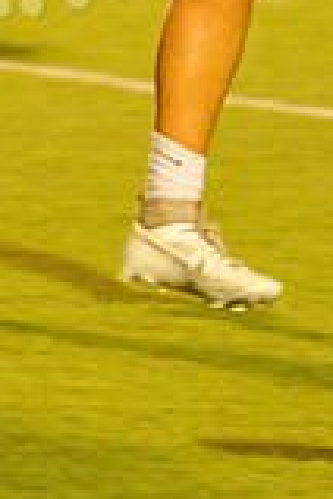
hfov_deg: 1.3
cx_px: 0
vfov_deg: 2.0
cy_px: -367
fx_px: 14207
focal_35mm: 1024
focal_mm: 280
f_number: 6.3
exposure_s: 1/160
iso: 6400
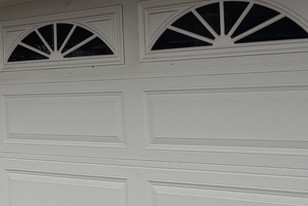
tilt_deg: +5.8
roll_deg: +0.6
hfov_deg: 19.9
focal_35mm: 93
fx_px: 795
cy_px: 26
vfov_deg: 14.6
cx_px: -108
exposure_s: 1/442
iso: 50
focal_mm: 5.96
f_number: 1.6
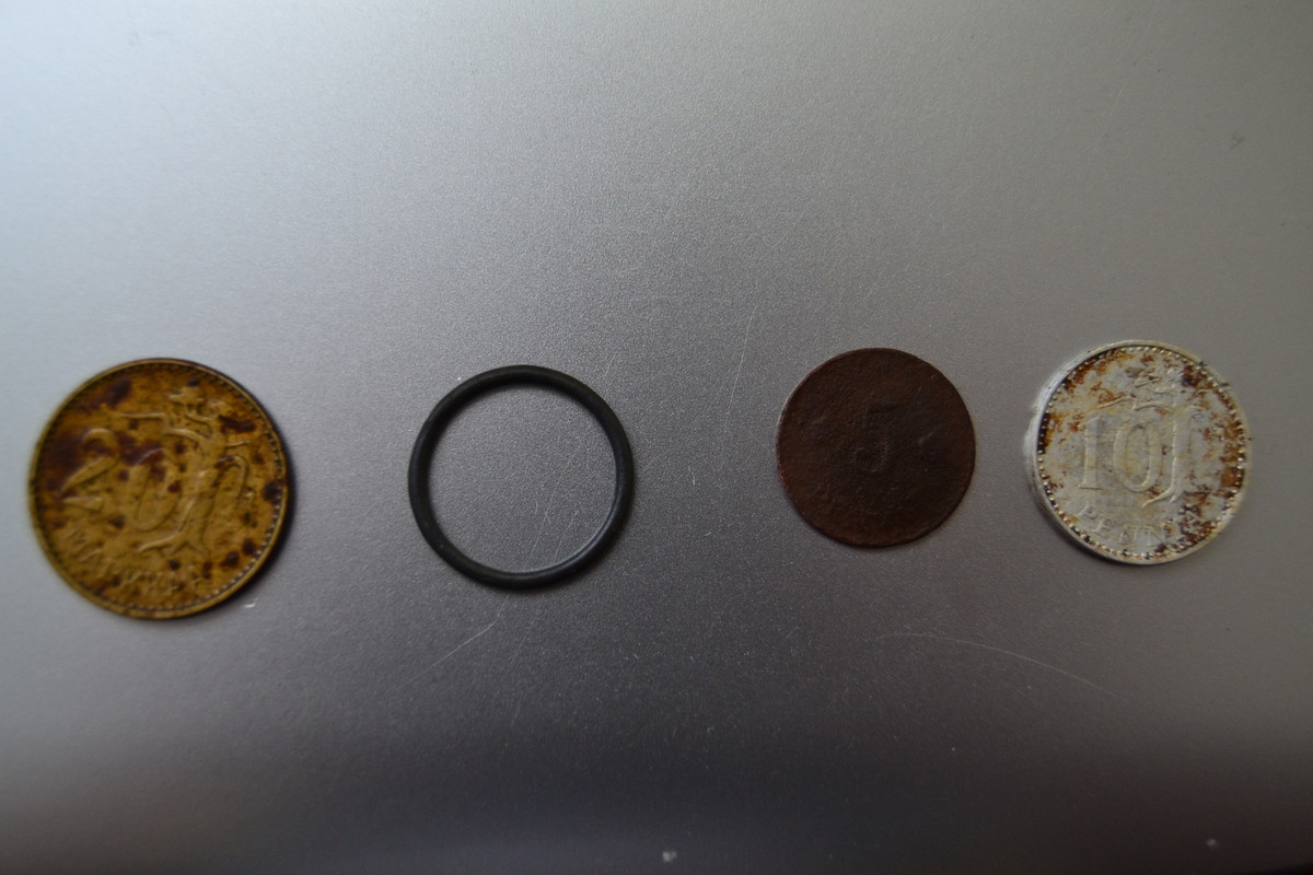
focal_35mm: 51
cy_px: 438
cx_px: 656
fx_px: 1860
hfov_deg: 38.9
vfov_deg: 26.5
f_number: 4.5
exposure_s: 1/25
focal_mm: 34
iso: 800
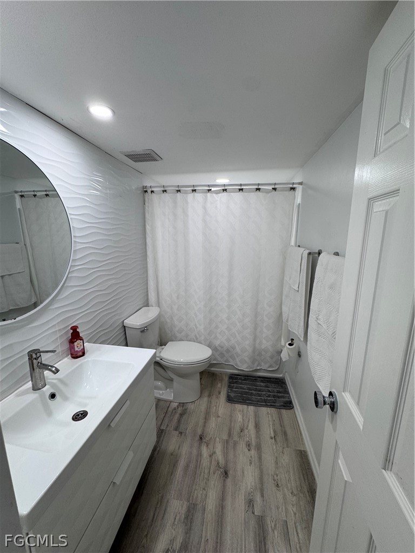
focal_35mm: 14
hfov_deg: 85.7
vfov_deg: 102.1
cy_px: 276
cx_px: 208
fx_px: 224
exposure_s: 1/120
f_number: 2.2
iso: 100
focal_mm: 2.22
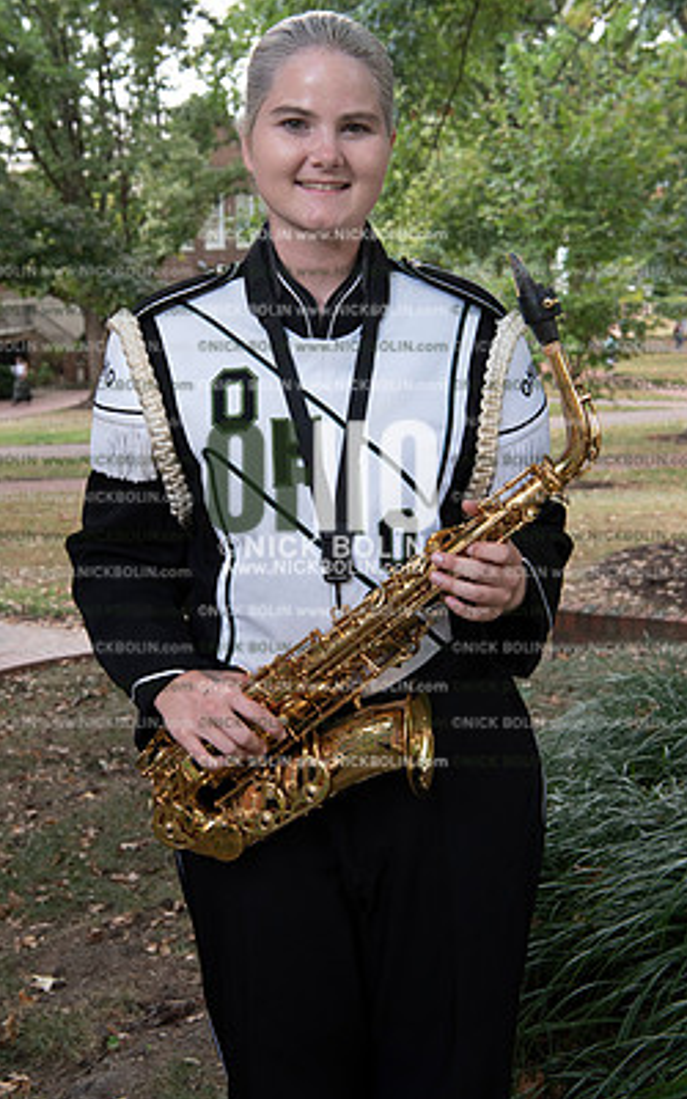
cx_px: 322
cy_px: 497
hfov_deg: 23.5
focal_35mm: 55
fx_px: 1648
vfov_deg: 36.9
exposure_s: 1/100
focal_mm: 48
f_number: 8
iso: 800
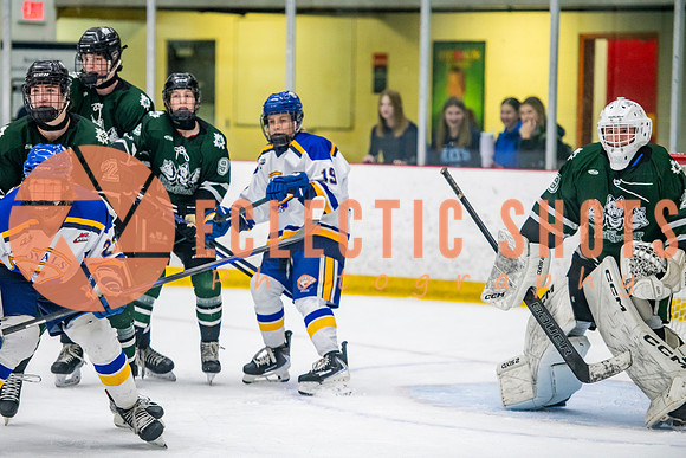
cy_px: 213
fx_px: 3252
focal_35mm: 171
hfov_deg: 12.0
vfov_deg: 8.1
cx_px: 304
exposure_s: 1/640
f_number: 3.2
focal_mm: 150
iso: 2000
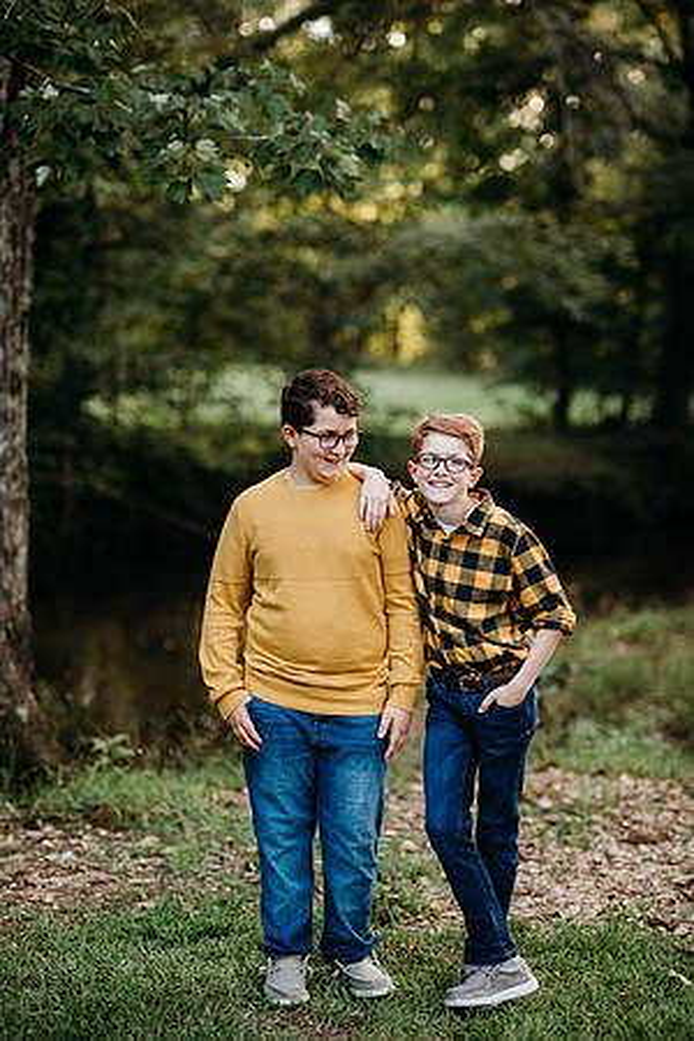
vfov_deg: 23.9
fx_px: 2458
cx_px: 347
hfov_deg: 16.1
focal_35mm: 85
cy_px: 520
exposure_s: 1/200
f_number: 2.2
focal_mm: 85
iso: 125
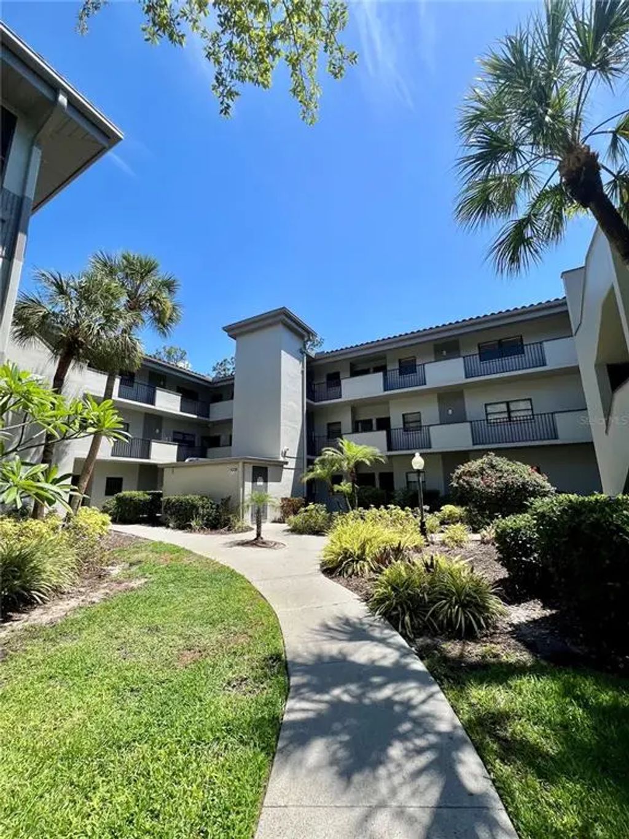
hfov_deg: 89.9
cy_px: 420
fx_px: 315
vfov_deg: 106.2
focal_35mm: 13
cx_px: 314
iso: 32
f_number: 1.8
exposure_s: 1/1096
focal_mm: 1.57
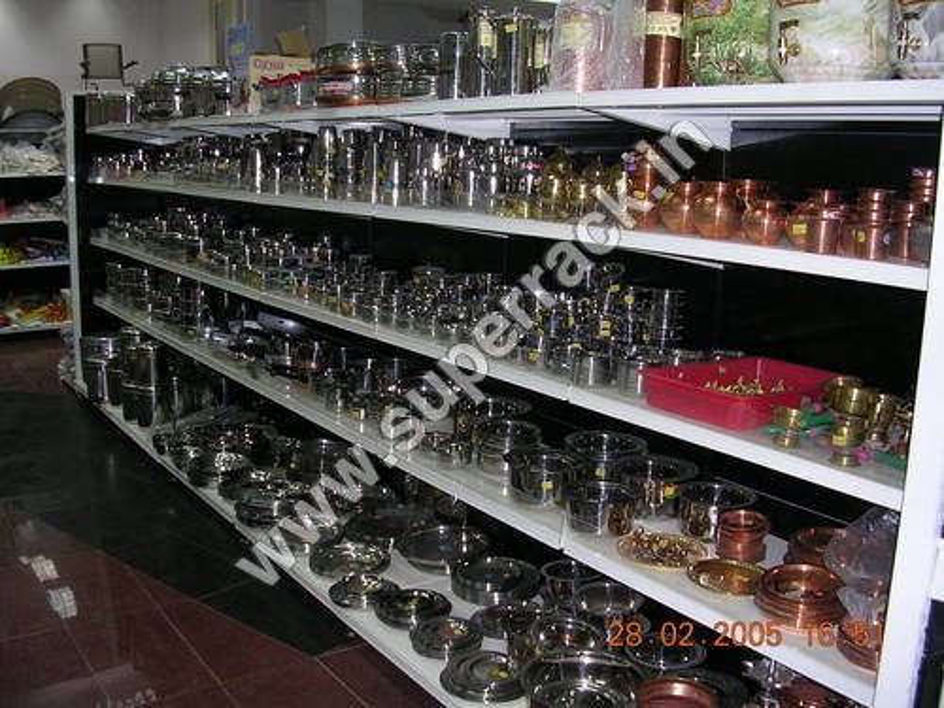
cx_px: 472
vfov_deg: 37.7
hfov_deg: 49.0
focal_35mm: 38
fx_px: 1036
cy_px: 354
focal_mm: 5.8
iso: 83
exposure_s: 1/60.1
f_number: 2.8
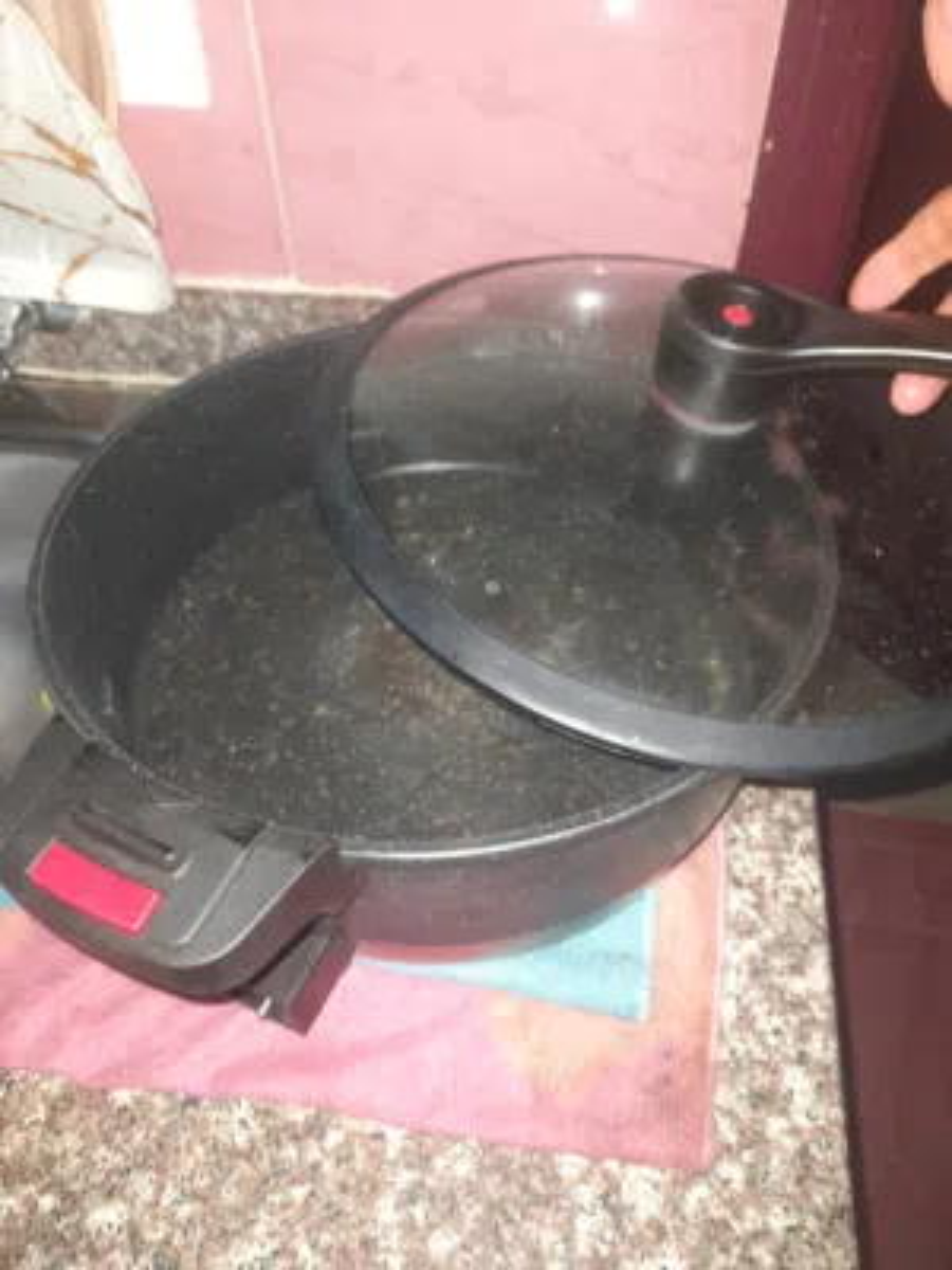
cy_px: 635
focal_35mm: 25
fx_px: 917
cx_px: 476
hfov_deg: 54.9
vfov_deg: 69.4
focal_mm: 4.6
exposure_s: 1/40
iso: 320
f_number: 2
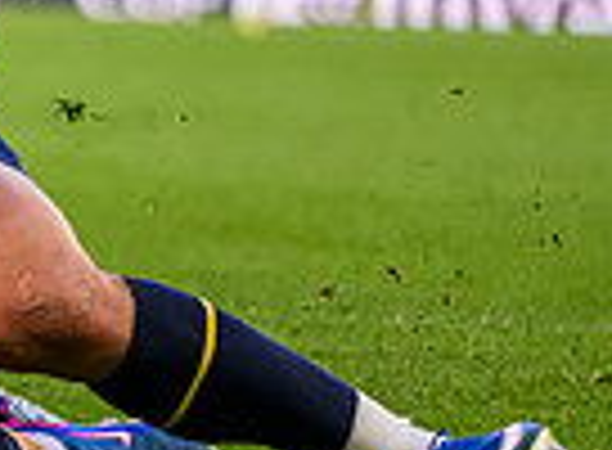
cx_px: -1063
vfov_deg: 1.8
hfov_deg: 2.4
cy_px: -270
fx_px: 14624
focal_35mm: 833
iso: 1600
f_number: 3.5
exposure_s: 1/1600
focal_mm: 150
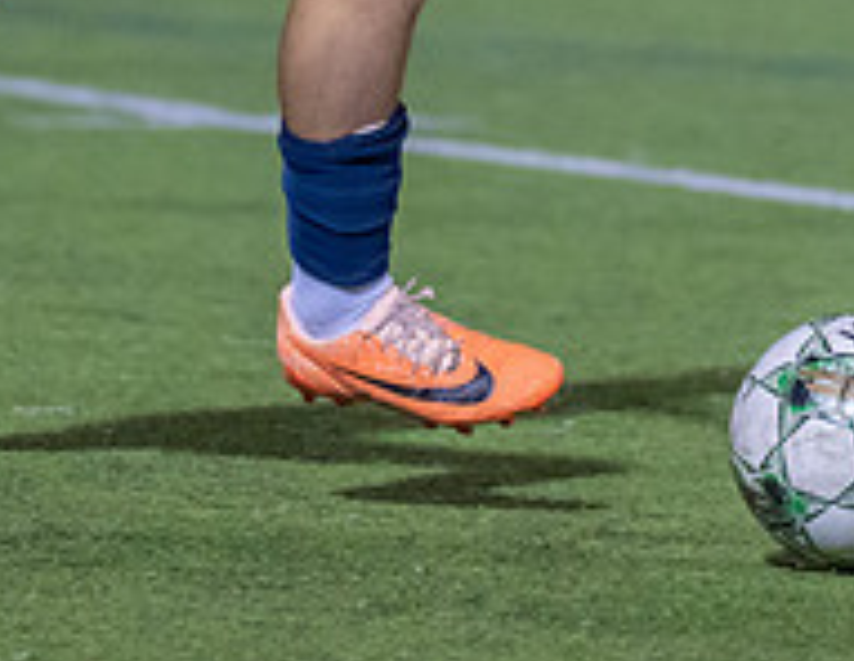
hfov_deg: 2.2
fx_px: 21997
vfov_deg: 1.7
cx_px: 341
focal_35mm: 881
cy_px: -547
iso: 3200
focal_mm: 200
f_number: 2.8
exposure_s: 1/1000
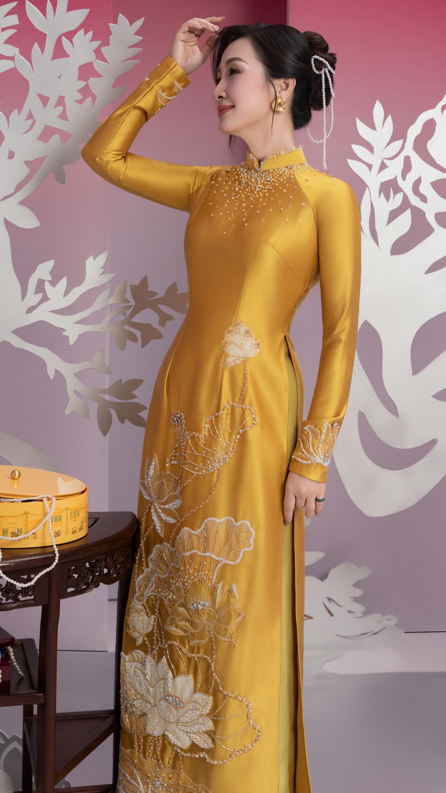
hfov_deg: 20.7
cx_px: 228
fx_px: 1220
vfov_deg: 36.0
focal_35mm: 58
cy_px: 397
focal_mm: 55
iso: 200
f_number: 6.3
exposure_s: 1/160
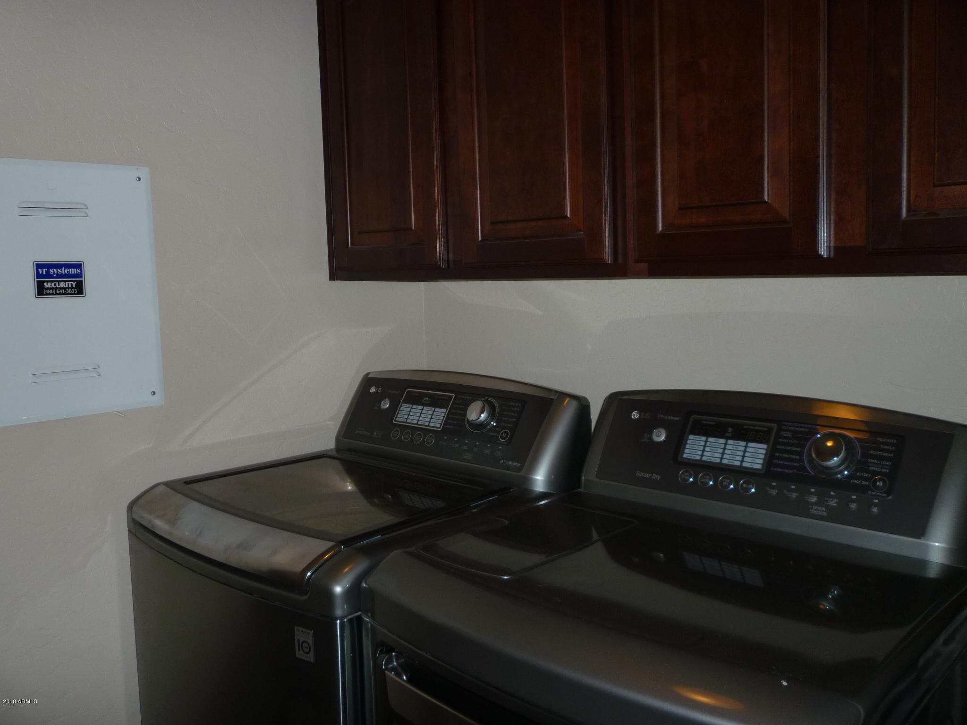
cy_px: 362
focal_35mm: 29
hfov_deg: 61.7
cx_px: 484
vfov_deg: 48.2
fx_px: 810
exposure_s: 1/60
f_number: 3.3
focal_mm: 5.2
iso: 100
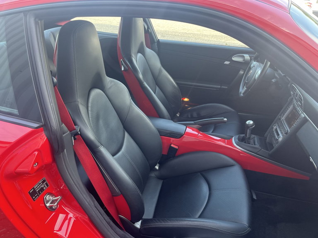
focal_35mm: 26
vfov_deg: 53.1
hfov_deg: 67.3
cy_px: 119
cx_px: 159
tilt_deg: -30.4
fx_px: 239
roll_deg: -1.8
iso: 80
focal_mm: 5.1
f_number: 1.6
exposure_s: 1/121
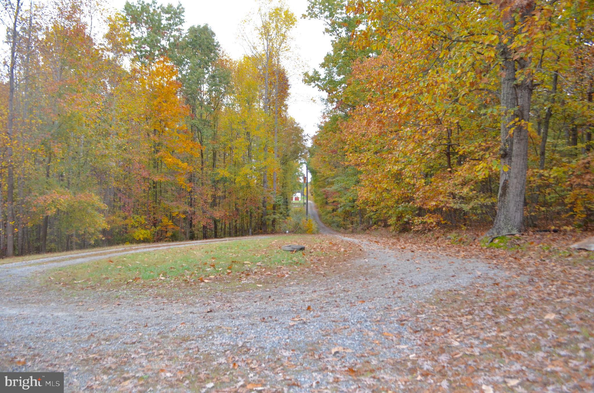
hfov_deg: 67.5
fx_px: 445
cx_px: 297
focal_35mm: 27
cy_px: 196
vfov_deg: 47.7
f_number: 5.6
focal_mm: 18
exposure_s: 1/250
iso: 1000
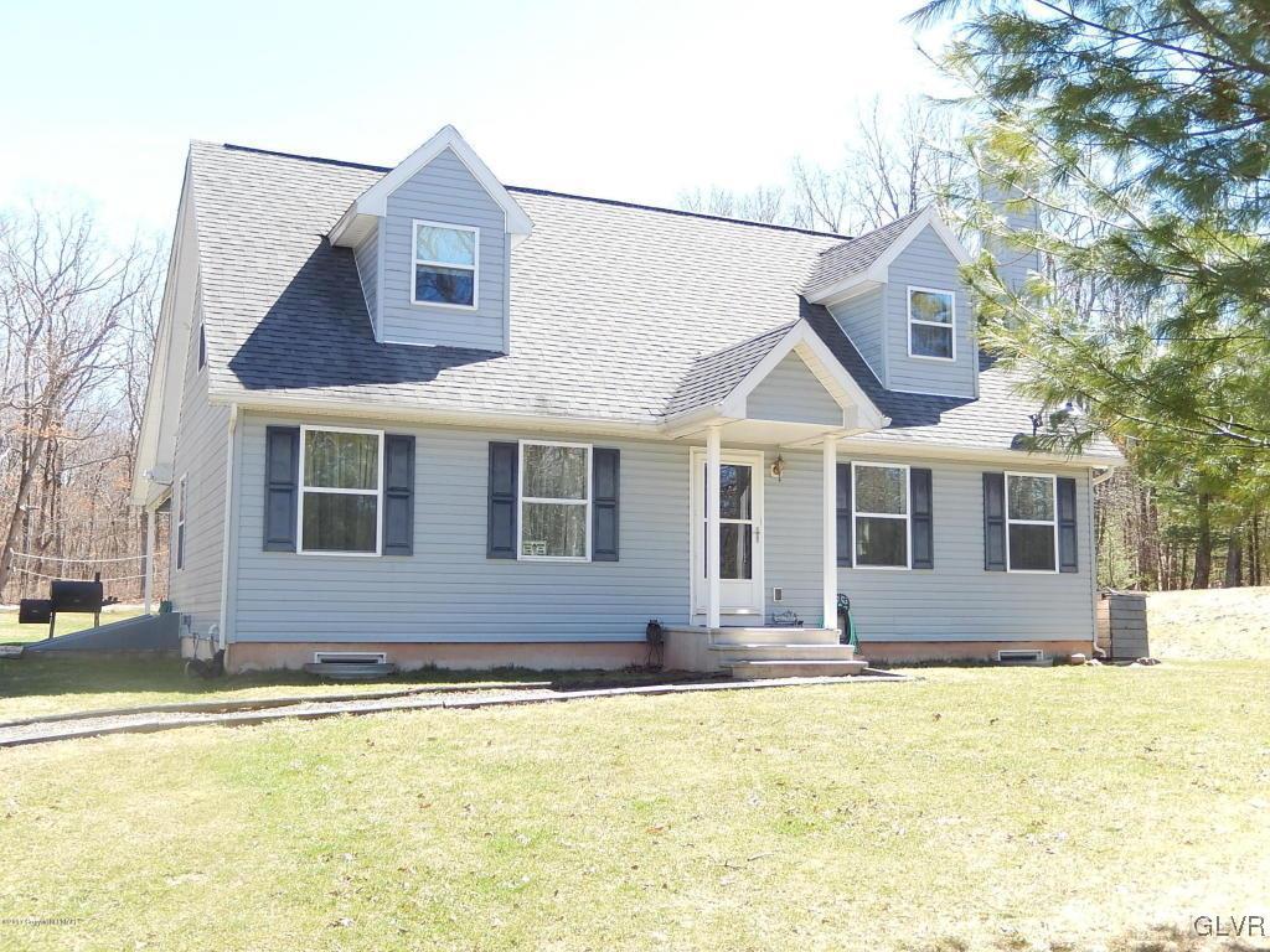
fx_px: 1321
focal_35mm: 36
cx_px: 635
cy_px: 476
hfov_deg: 51.4
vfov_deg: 39.7
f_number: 4
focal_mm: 6.5
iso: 125
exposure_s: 1/200
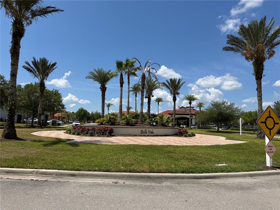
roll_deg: -1.8
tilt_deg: +5.1
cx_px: 140
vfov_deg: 56.8
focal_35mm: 24
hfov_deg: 71.6
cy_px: 105
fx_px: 194
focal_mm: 6.76
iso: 80
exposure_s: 1/7353
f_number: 1.78
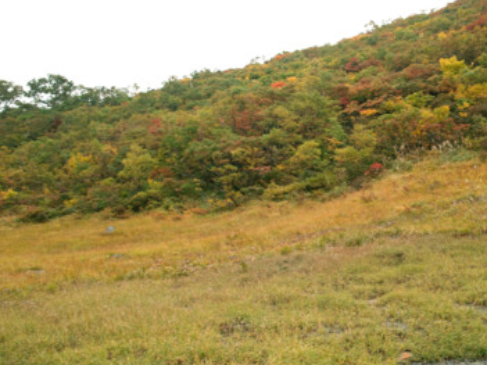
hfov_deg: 42.0
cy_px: 182
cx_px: 266
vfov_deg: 32.2
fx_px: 633
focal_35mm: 45
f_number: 8
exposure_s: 1/30
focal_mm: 24.2
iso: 100
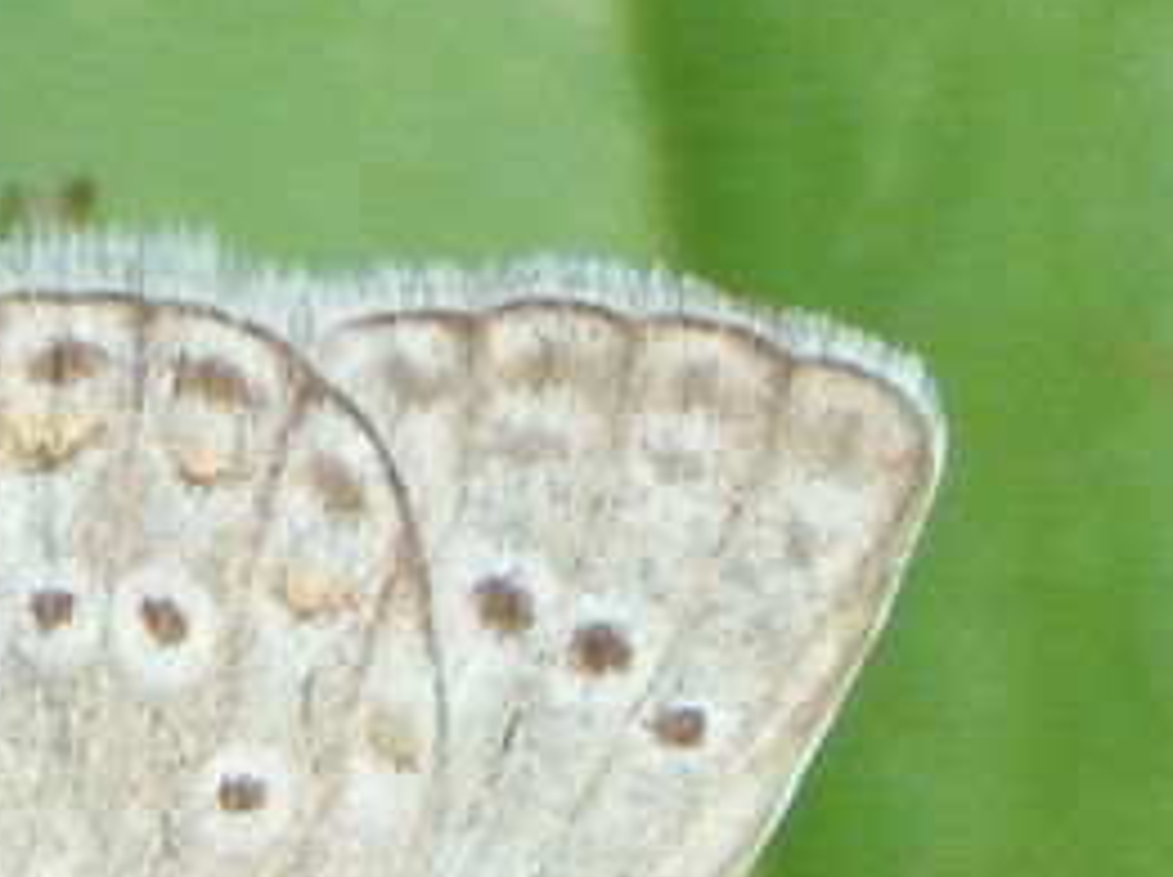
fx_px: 30929
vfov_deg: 1.6
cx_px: -598
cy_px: 846
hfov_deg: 2.2
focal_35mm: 914
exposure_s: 1/640
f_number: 5.7
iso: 125
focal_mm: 50.1
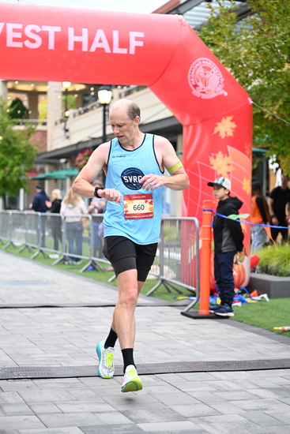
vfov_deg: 28.8
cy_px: 217
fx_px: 845
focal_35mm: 70
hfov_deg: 19.5
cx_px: 145
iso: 1600
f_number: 2.8
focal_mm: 70
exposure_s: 1/1000
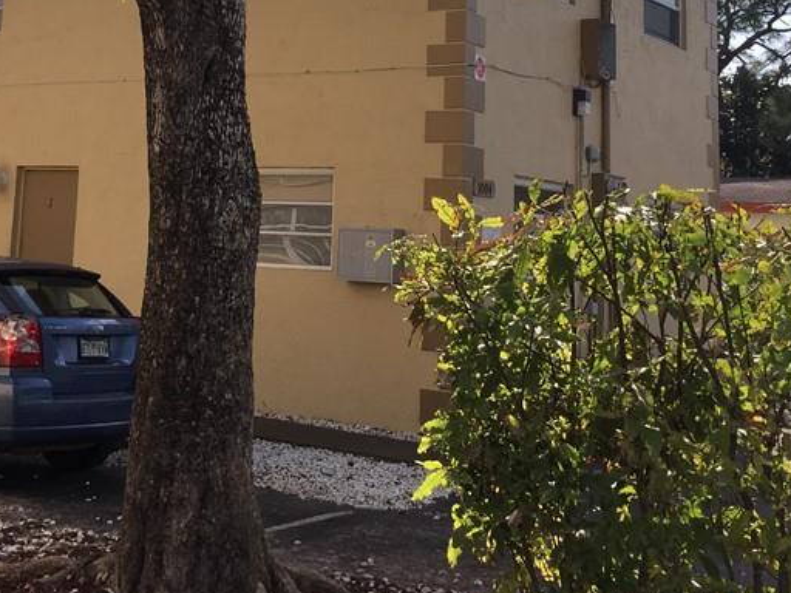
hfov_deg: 32.8
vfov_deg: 24.4
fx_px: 1325
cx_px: 239
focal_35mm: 58
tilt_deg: +10.4
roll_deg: -4.0
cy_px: 36
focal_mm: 4.15
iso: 50
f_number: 2.2
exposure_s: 1/3049
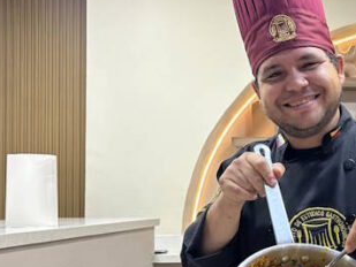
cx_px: 332
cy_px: 193
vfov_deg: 26.8
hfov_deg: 33.3
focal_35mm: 54
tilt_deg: -0.5
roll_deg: -0.4
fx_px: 556
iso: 160
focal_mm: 6.86
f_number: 1.78
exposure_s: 1/60
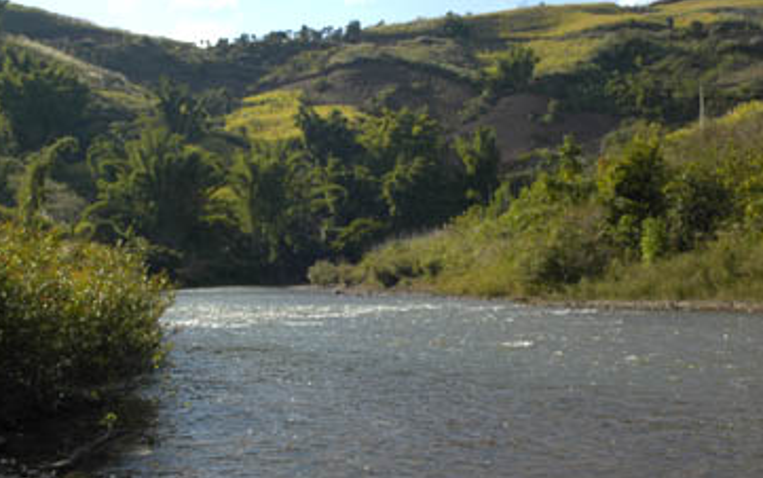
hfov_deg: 45.2
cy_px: 243
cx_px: 345
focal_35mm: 44
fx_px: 915
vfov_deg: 29.2
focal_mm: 26
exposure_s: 1/50
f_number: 25
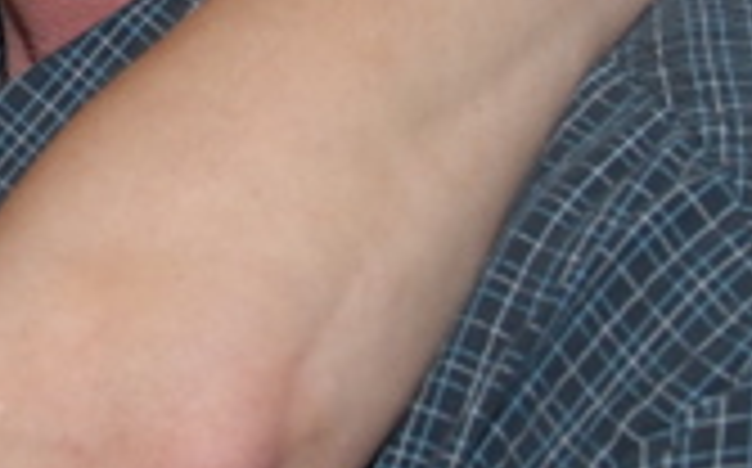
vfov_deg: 5.8
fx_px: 4619
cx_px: -439
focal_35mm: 226
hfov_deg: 9.0
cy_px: -92
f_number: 5.6
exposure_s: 1/60
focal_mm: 29
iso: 400
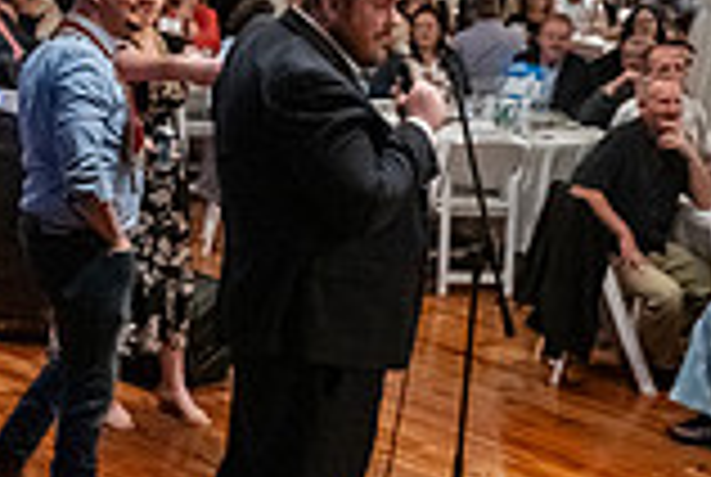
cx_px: 158
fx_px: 1741
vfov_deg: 15.6
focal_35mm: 88
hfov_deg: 22.8
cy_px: 263
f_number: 6.3
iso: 6400
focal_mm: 24
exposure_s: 1/40
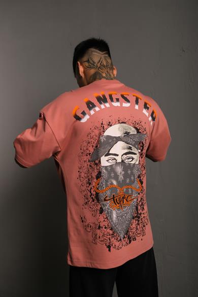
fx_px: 289
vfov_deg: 54.4
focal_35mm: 35
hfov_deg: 37.9
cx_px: 99
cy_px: 148
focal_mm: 23.3
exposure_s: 1/160
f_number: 5
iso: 160
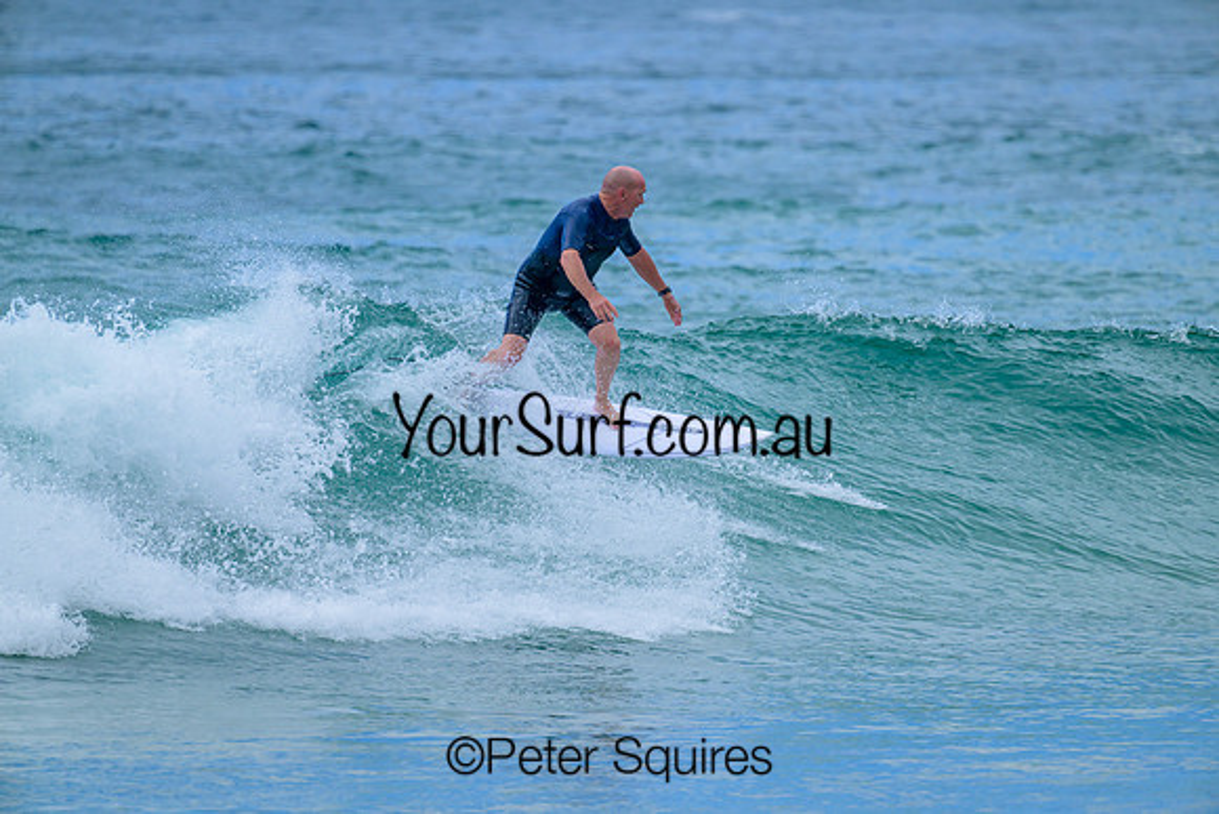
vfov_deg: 2.5
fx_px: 18966
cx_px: 610
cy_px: 407
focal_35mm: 560
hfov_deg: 3.7
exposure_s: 1/2000
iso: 450
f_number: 8
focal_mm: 560
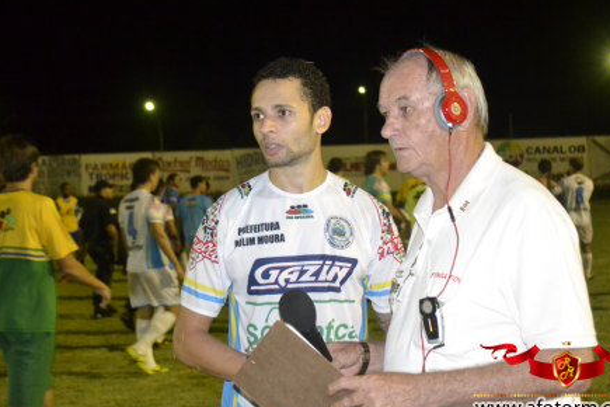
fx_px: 1169
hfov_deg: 29.2
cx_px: 327
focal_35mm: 69
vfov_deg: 19.7
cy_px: 204
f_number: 4.5
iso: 3200
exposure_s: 1/60
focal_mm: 40
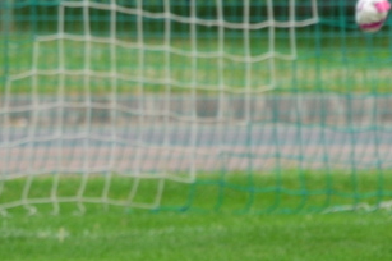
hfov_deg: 1.7
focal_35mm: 1230
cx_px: -165
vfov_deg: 1.1
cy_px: 212
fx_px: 13379
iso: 250
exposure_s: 1/500
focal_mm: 210
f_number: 5.6
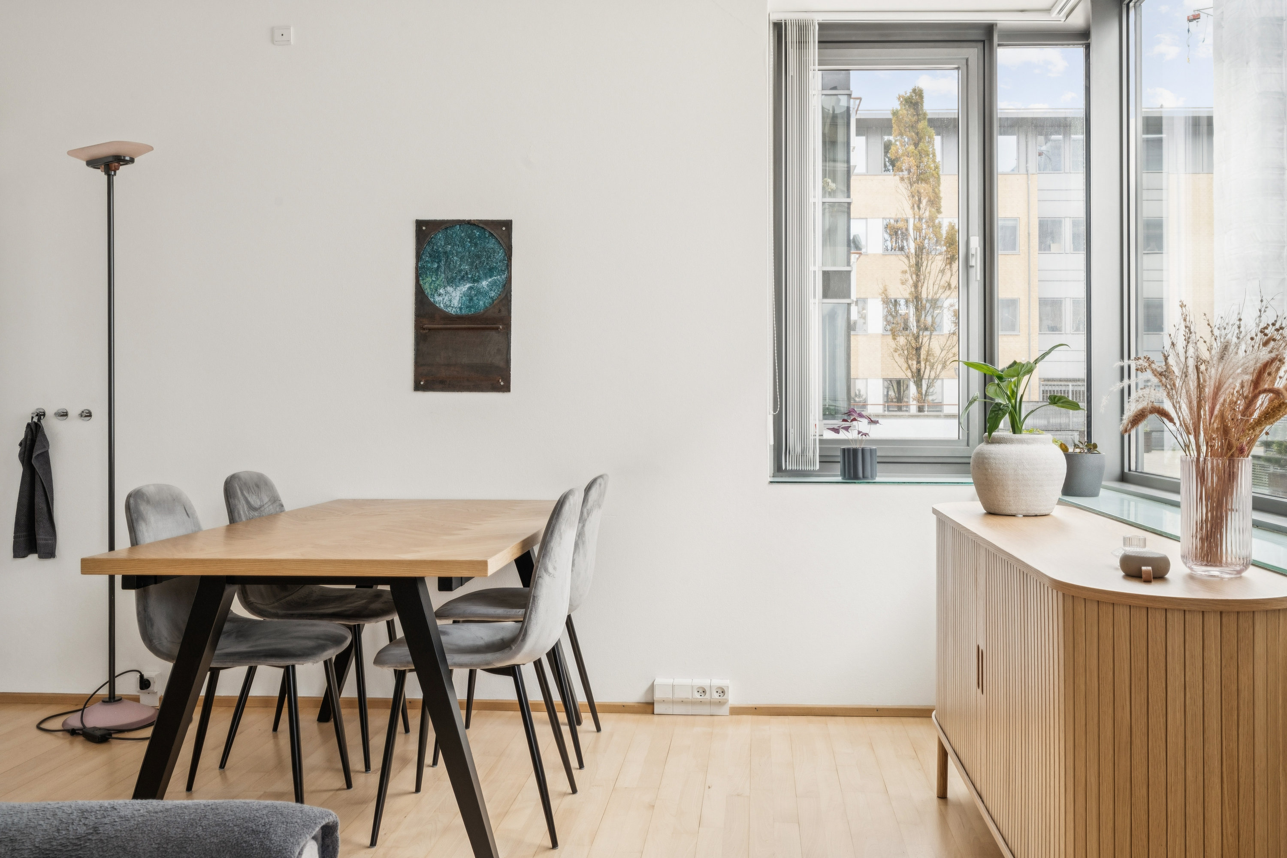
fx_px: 1072
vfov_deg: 43.6
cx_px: 644
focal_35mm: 30
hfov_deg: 61.9
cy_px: 429
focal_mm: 30
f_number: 11
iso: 800
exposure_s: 1/13
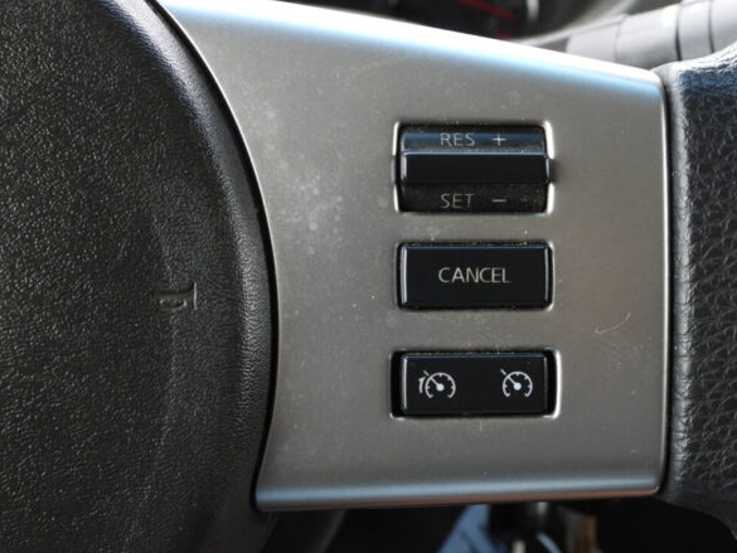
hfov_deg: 26.6
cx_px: 445
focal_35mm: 73
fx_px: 1555
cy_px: 285
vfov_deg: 20.2
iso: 100
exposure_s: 1/50
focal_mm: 10.7
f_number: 3.5
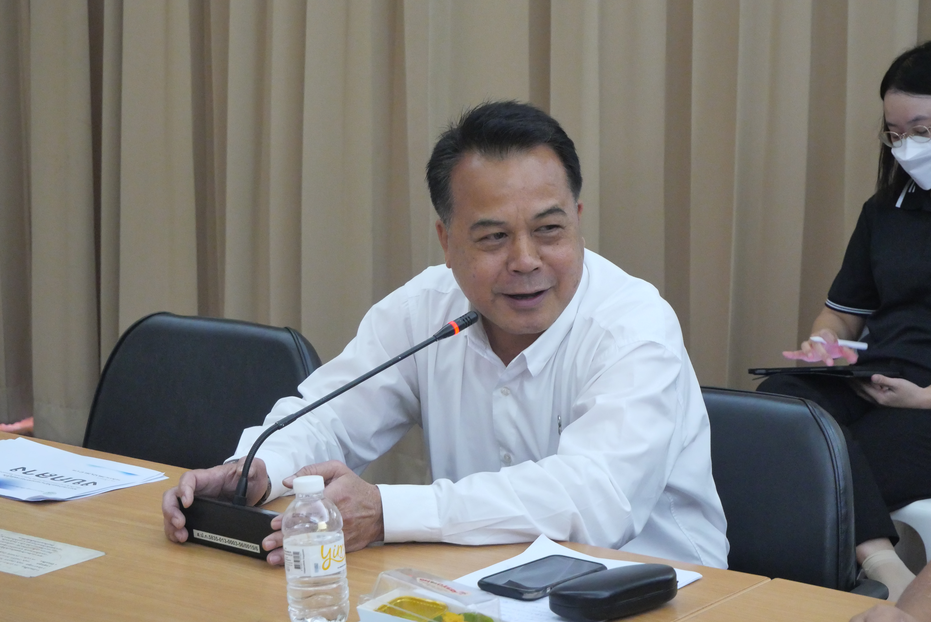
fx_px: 2458
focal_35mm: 95
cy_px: 311
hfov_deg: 21.4
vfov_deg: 14.4
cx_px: 466
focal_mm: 46
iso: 3200
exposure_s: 1/50
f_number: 5.6
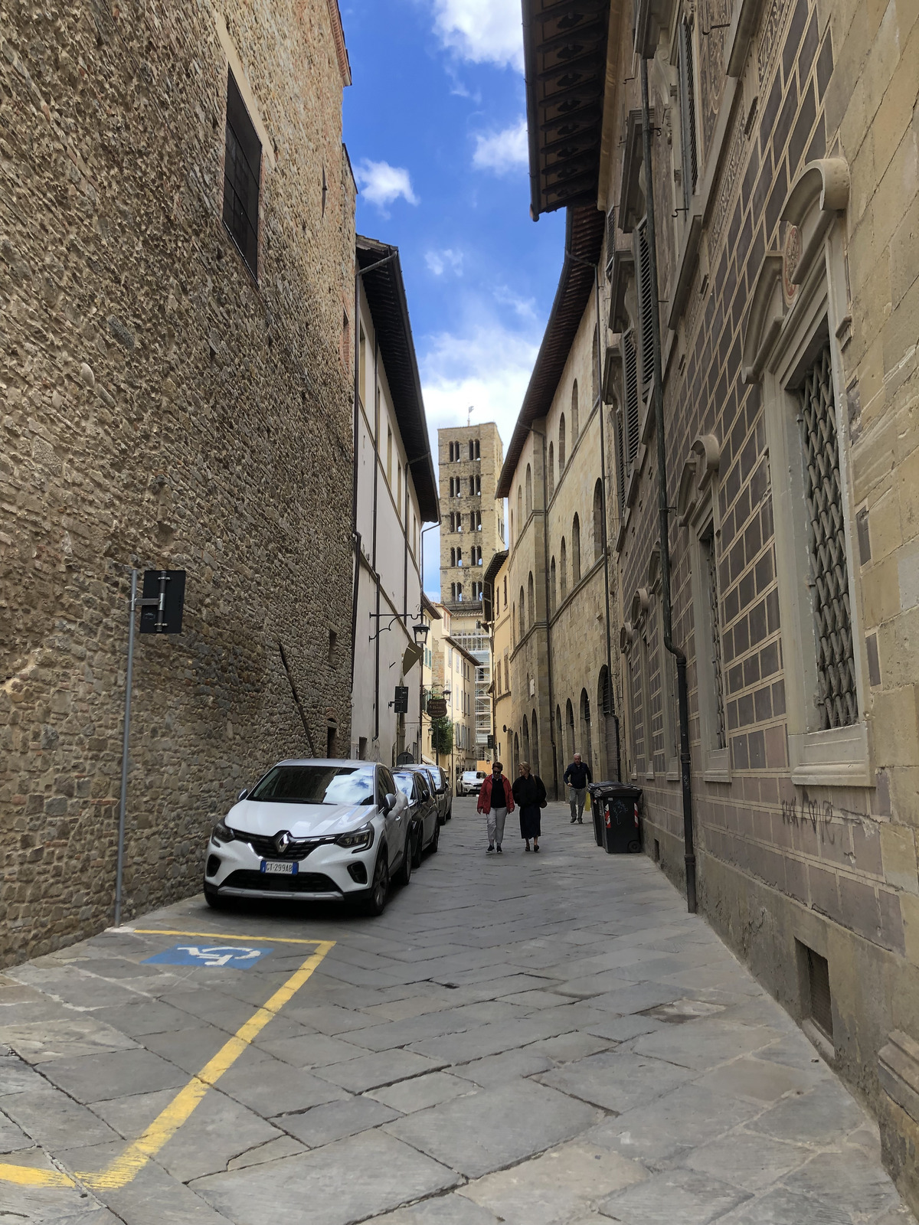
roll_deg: +0.9
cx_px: 460
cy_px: 612
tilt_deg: +9.3
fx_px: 991
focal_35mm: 28
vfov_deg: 63.4
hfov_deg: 49.7
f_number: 1.8
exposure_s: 1/315
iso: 20
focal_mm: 4
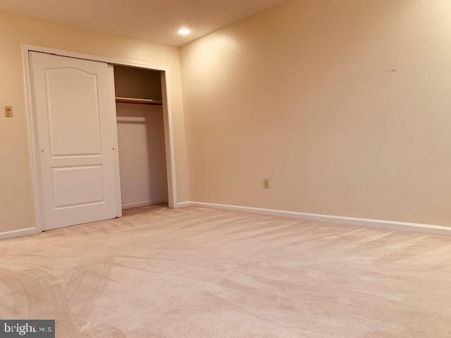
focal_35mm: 26
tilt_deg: -0.9
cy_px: 169
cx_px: 226
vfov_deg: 53.1
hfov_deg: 67.3
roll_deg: +3.0
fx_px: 339
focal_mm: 4.25
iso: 160
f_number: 1.8
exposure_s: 1/60
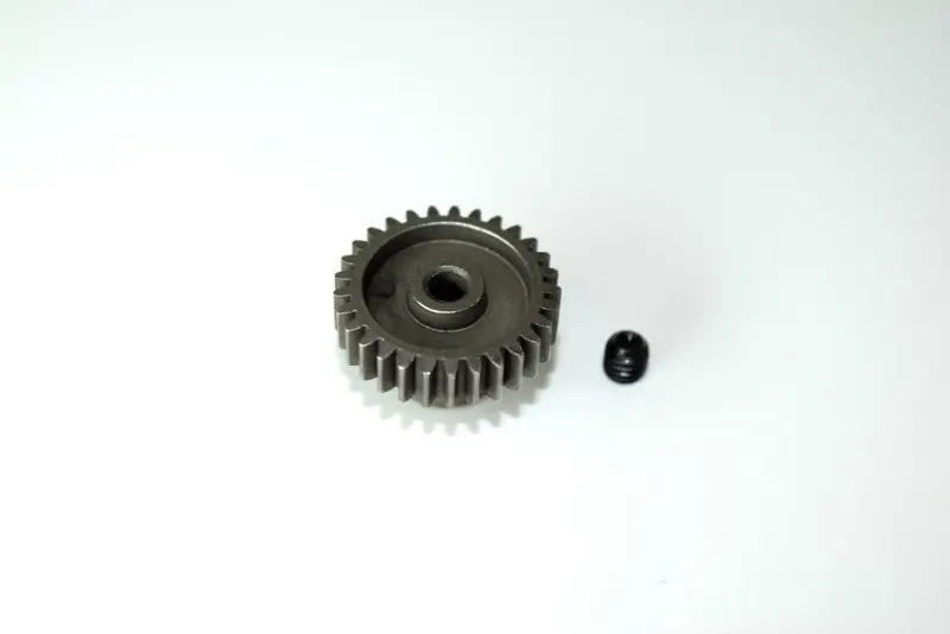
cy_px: 317
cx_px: 475
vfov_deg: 18.9
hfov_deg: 28.1
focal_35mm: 72
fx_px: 1901
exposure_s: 1/60
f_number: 7.1
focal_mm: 48
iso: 100
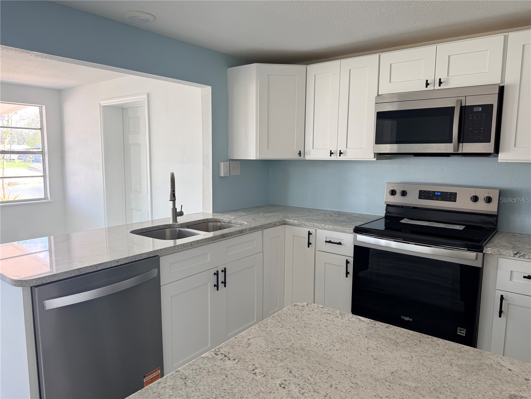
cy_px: 200
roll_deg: -0.8
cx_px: 266
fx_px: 368
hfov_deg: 71.6
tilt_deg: -6.8
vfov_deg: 56.8
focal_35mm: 24
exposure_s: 1/121
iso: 80
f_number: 1.78
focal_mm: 6.76
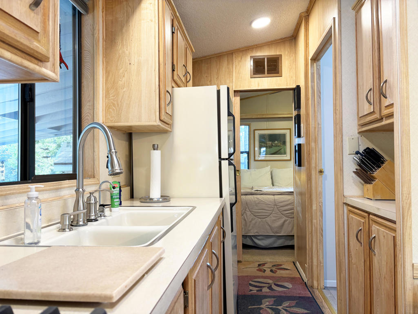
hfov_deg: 67.3
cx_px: 209
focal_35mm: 26
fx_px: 314
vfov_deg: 53.1
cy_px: 157
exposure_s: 1/66
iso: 125
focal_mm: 5.96
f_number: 1.6
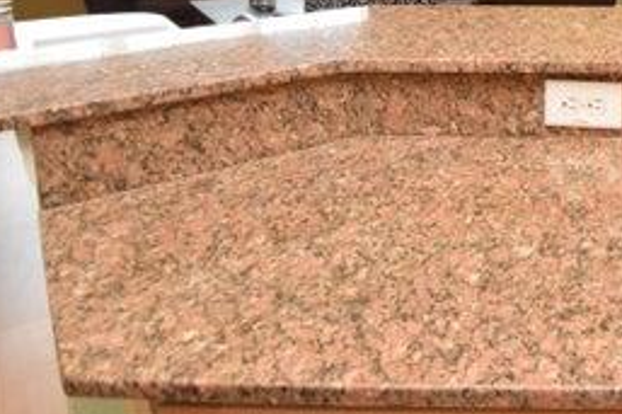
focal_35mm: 42
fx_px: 725
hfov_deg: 35.5
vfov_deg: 28.6
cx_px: 762
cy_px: -51
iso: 800
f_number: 4
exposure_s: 1/60
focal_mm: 10
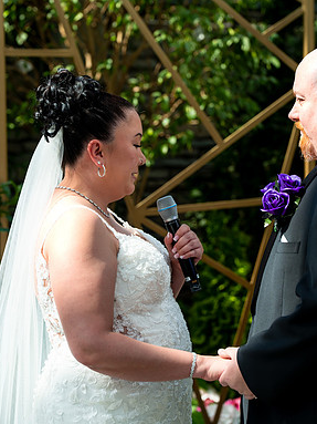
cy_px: 213
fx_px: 1246
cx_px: 208
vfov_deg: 19.3
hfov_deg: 14.5
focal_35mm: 102
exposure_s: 1/500
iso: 100
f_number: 2.8
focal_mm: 70
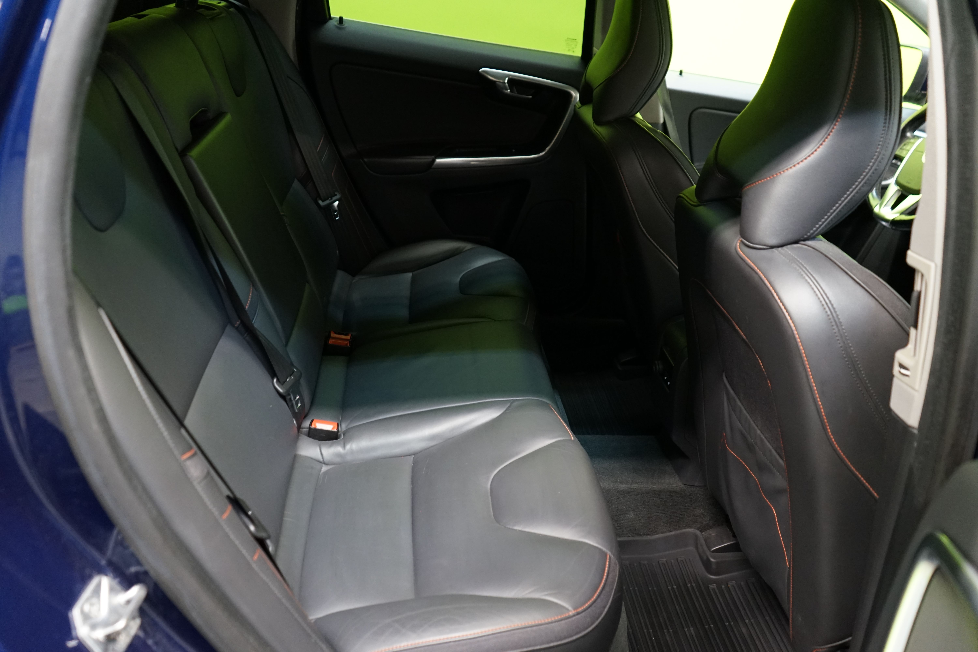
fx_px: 761
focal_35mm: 28
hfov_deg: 65.5
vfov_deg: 46.4
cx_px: 489
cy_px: 326
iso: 2000
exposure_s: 1/30
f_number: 3.5
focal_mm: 28
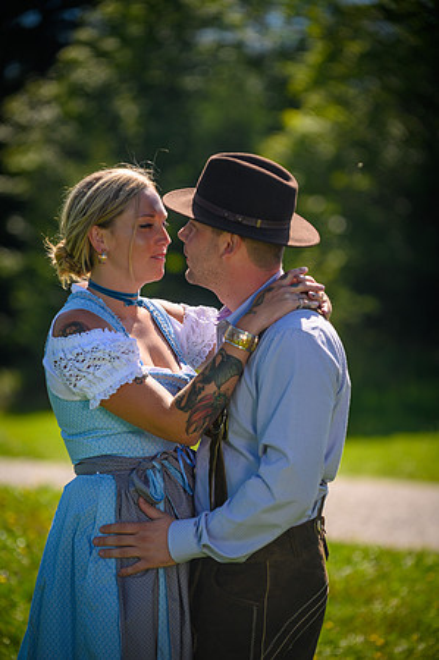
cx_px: 220
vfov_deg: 15.2
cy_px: 330
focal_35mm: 135
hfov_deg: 10.1
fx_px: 2475
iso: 100
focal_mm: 135
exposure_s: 1/640
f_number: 3.5
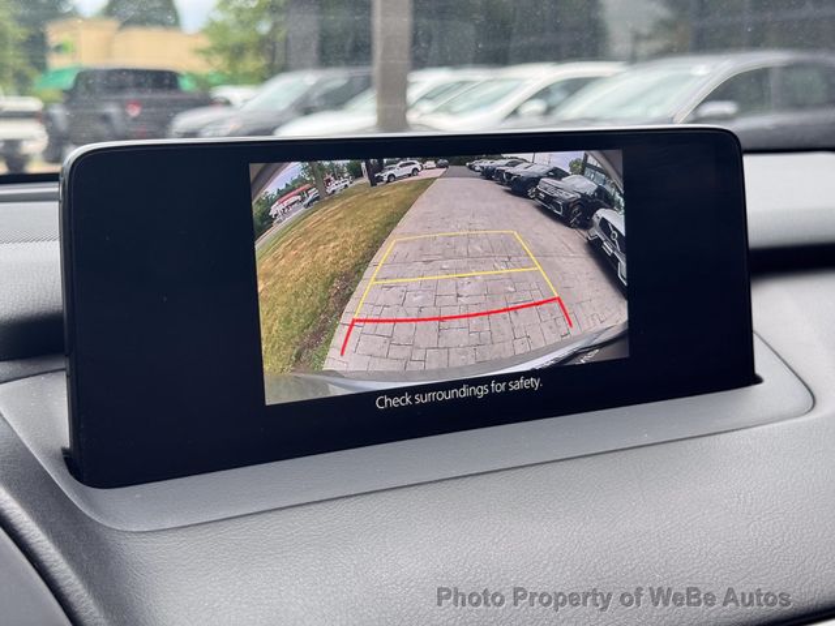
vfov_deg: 30.3
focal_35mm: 48
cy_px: 313
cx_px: 418
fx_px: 1158
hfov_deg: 39.7
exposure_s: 1/461
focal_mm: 6.76
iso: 64
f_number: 1.78
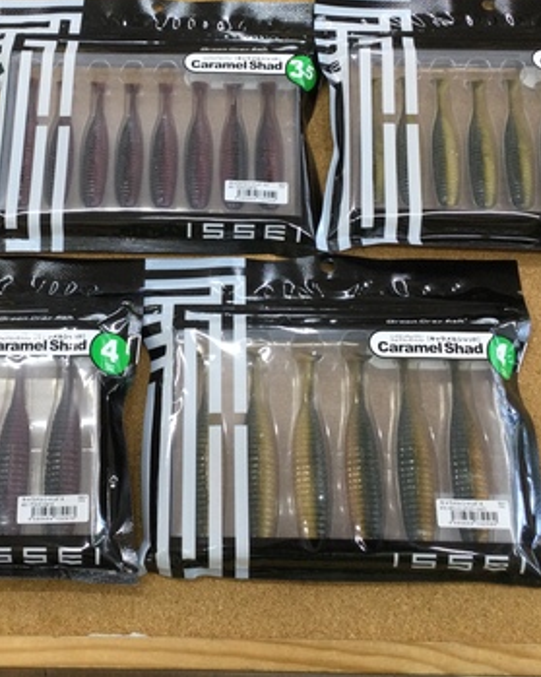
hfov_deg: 28.9
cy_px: 256
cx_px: 171
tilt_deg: -66.1
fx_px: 1041
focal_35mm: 52
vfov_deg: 35.8
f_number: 2.4
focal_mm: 3.3
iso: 32
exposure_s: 1/40
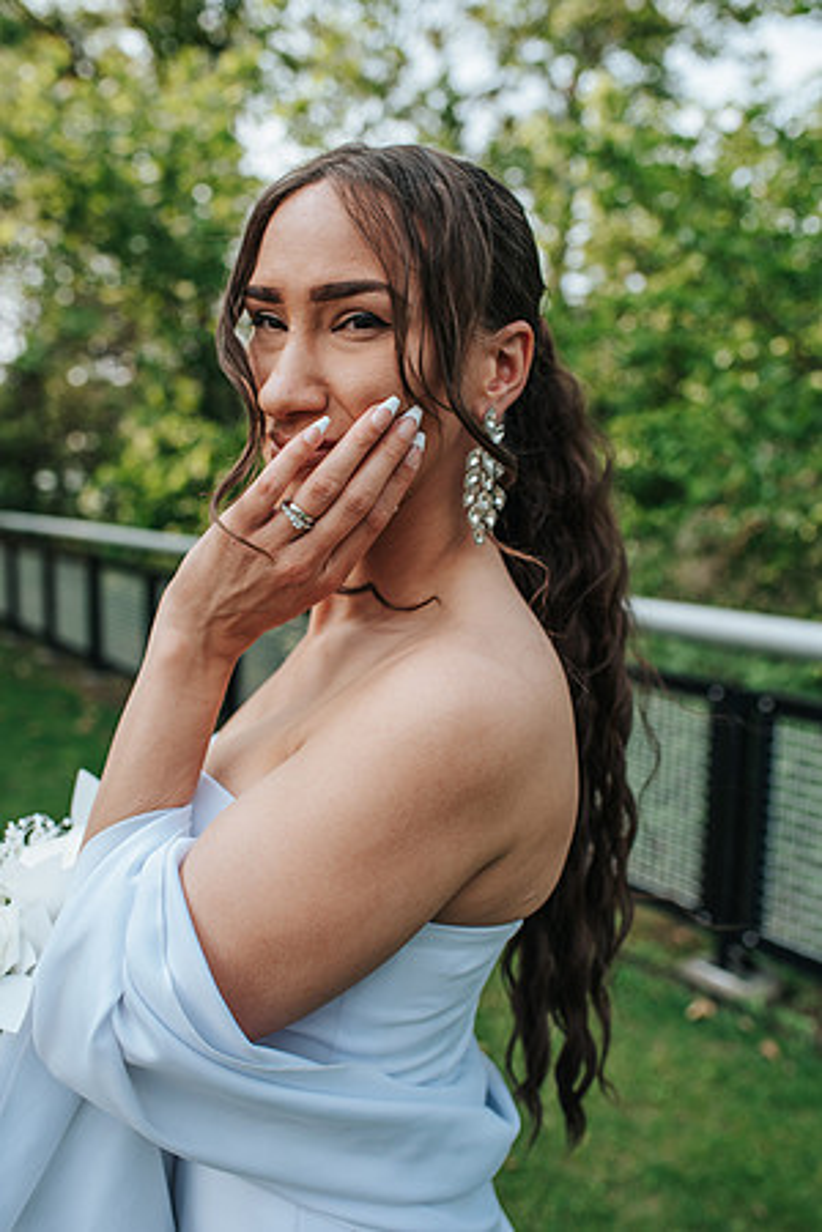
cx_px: 411
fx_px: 1199
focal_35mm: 35
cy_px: 616
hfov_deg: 37.9
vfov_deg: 54.4
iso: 100
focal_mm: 35
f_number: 3.5
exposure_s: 1/500
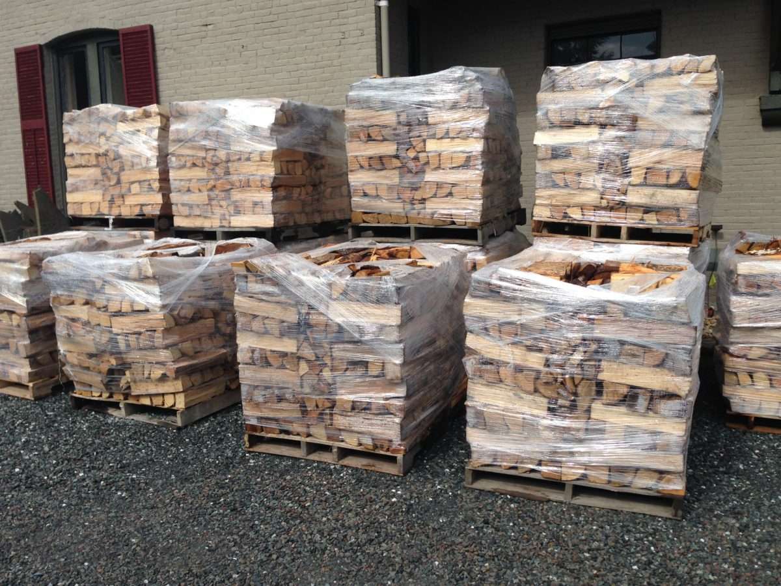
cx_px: 390
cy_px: 293
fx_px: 745
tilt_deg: -6.4
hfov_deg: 55.4
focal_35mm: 33
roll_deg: +1.5
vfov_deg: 42.9
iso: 50
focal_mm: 4.12
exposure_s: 1/1427
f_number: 2.4
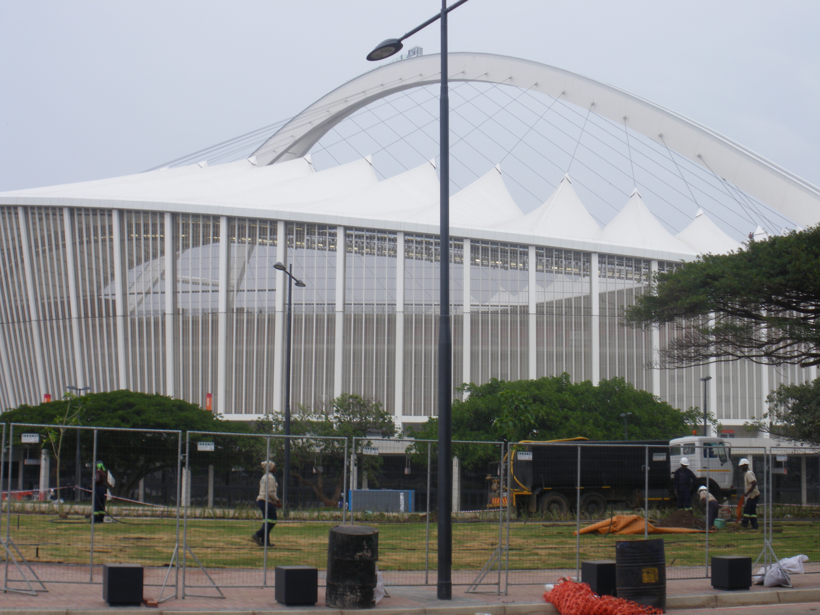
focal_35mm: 51
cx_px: 410
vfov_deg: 28.6
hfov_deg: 37.5
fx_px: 1208
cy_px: 308
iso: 64
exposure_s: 1/100
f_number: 4.4
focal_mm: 9
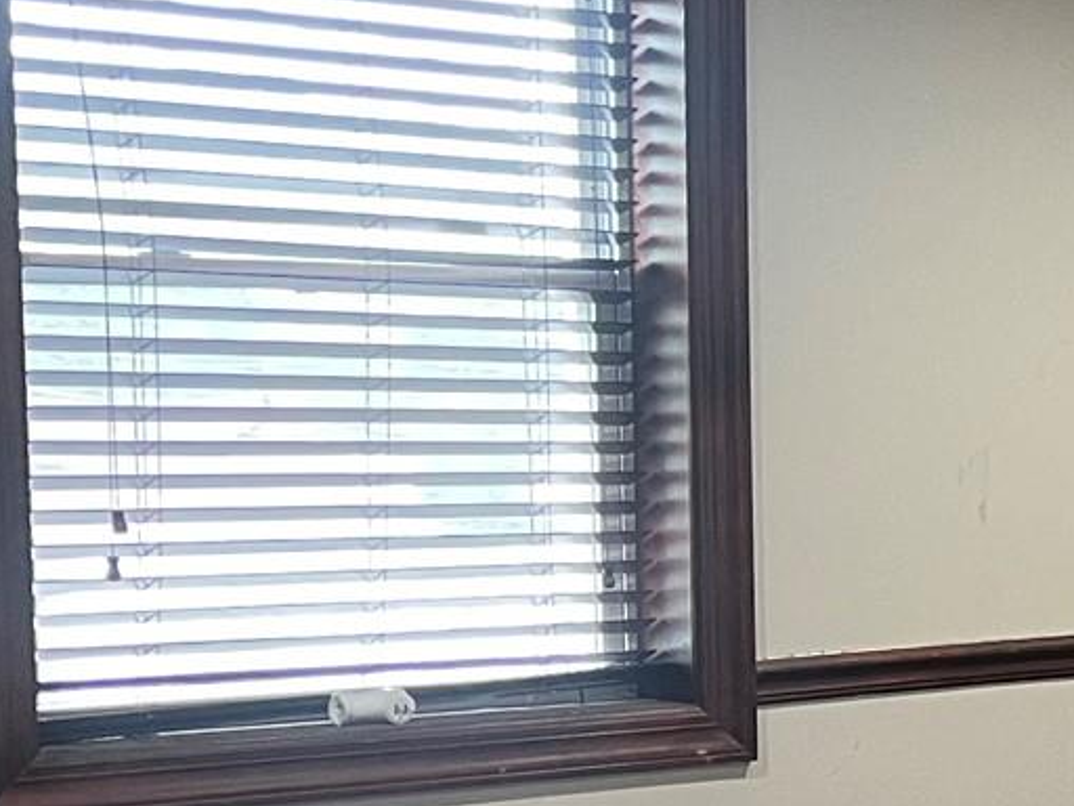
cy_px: 657
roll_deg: +0.1
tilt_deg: -5.7
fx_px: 3227
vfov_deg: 14.1
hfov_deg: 16.3
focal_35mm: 104
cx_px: 1865
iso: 200
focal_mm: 5.1
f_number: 1.6
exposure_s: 1/60
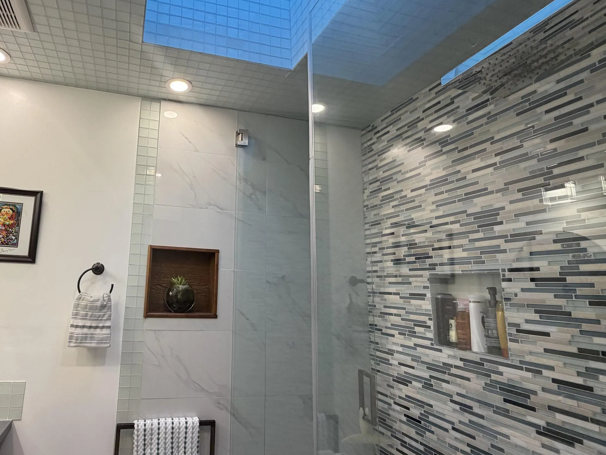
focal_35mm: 20
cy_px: 221
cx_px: 204
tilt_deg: +9.9
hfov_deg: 79.2
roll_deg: -2.5
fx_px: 350
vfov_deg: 66.0
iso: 200
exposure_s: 1/120
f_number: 2.2
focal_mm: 2.22
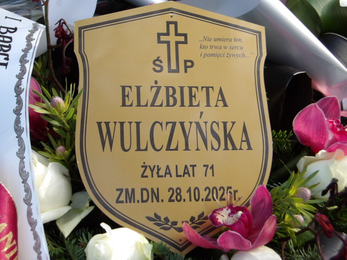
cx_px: 174
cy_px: 130
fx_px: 702
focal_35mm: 70
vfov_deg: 21.0
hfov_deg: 27.8
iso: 100
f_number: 4.9
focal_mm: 12.5
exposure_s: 1/79
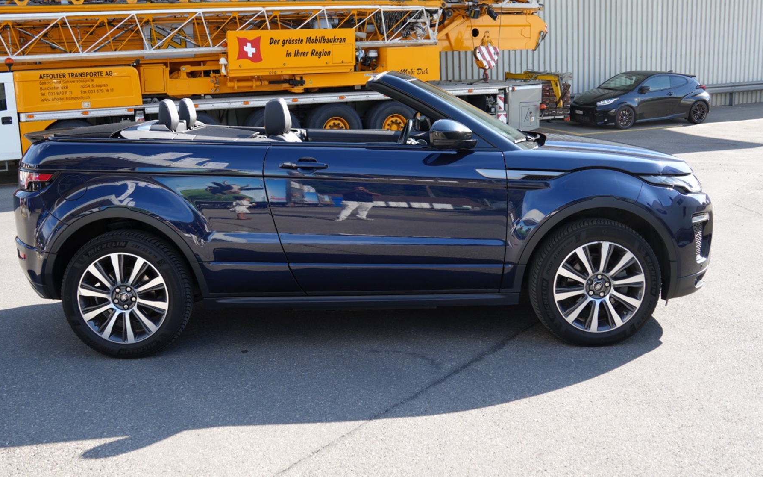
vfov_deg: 33.6
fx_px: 790
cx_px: 357
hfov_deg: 51.5
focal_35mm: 38
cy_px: 243
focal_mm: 22
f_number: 4
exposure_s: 1/200
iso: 100
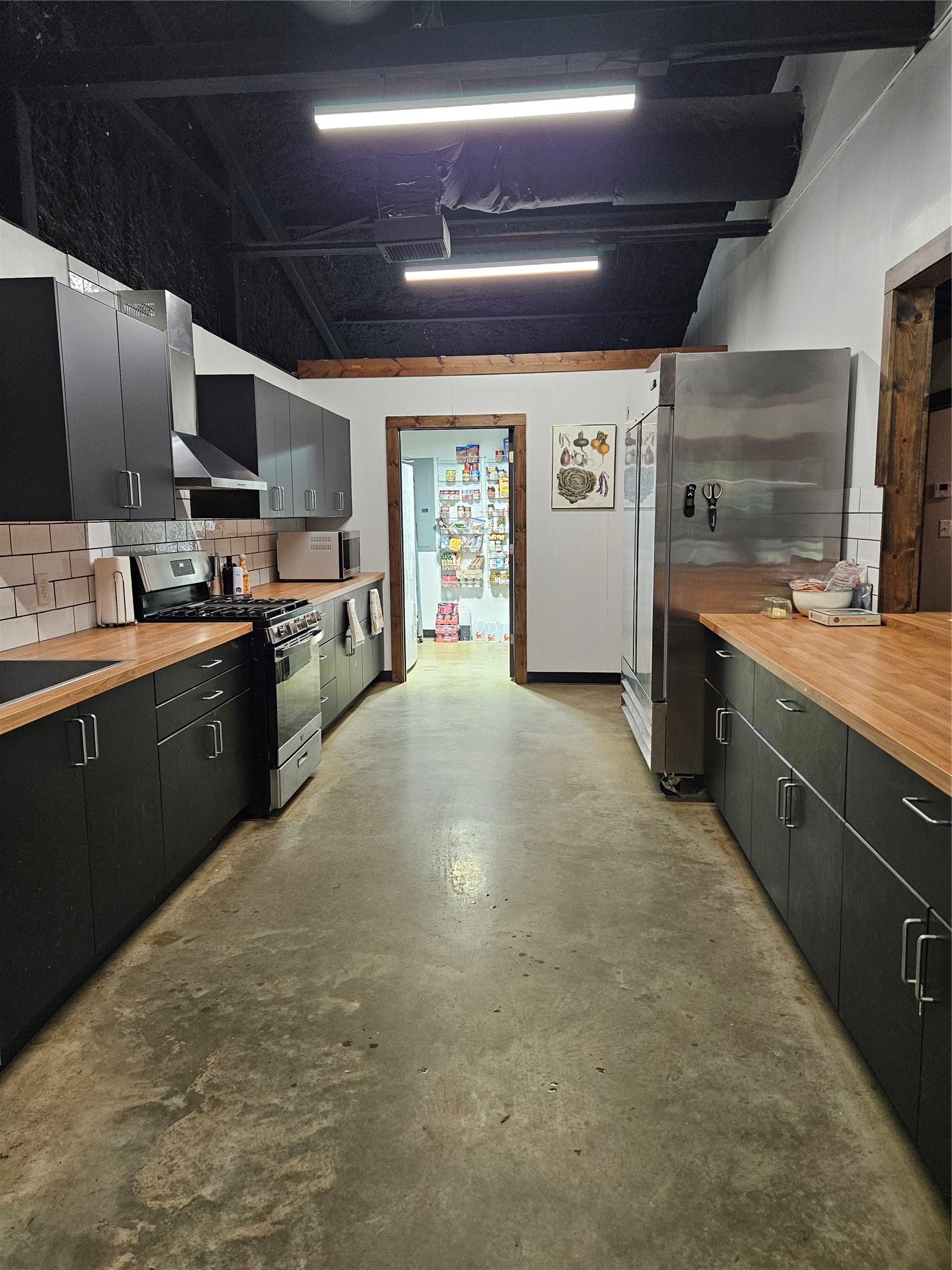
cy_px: 635
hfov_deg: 58.9
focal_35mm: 23
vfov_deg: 73.9
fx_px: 843
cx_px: 476
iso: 250
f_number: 1.8
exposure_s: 1/120
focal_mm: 5.4
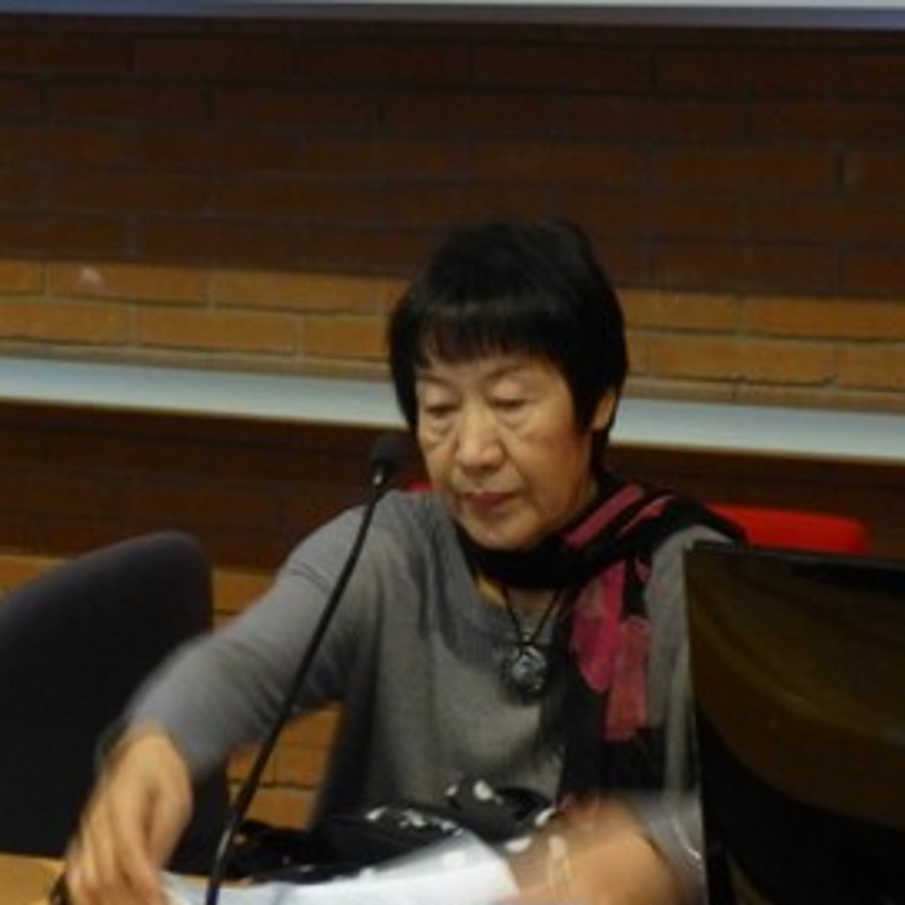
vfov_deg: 16.7
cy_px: 469
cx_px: 439
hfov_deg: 16.7
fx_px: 3076
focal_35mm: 104
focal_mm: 14.2
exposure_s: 1/8
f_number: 4.9
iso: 800
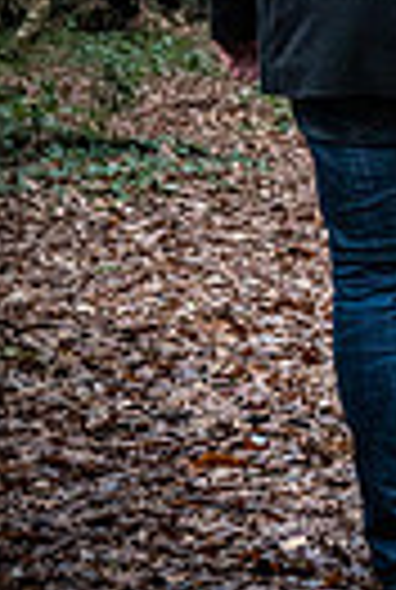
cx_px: 709
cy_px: -135
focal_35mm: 306
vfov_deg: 6.7
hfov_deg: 4.5
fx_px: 5022
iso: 400
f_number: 5
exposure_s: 1/160
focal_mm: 43
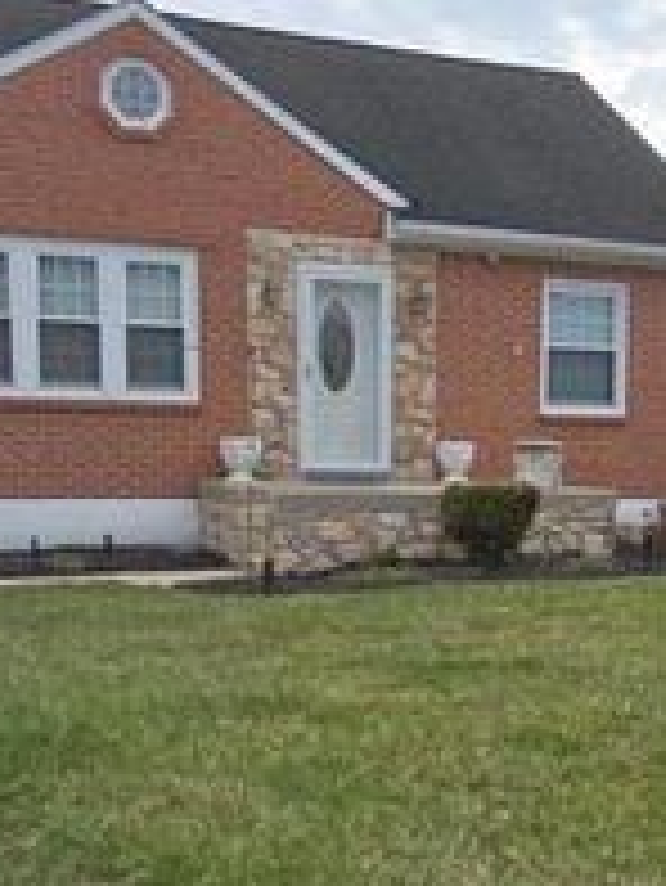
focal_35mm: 44
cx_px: 477
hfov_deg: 32.4
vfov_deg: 42.0
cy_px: 632
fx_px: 1128
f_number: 2.2
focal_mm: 2.2
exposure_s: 1/2005
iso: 50
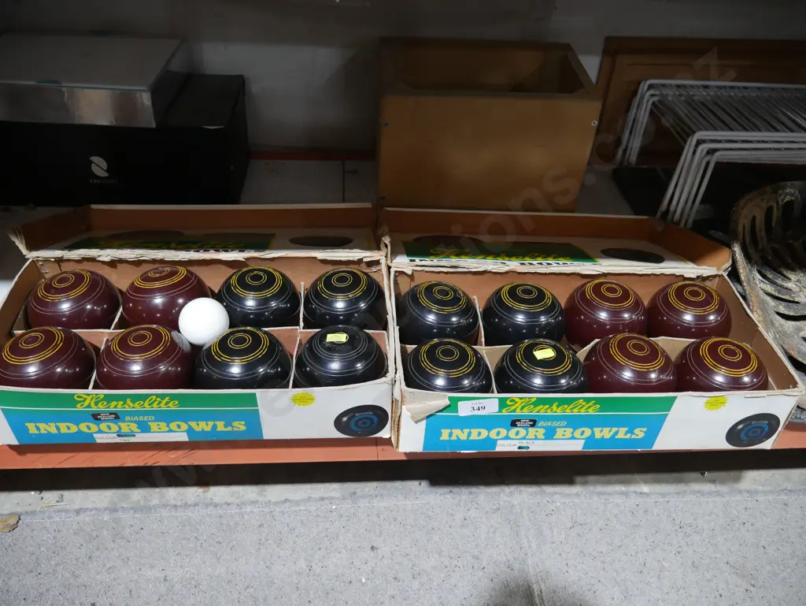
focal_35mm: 28
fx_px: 652
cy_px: 303
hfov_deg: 63.4
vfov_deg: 49.8
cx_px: 403
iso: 640
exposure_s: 1/60
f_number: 3.5
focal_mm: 14
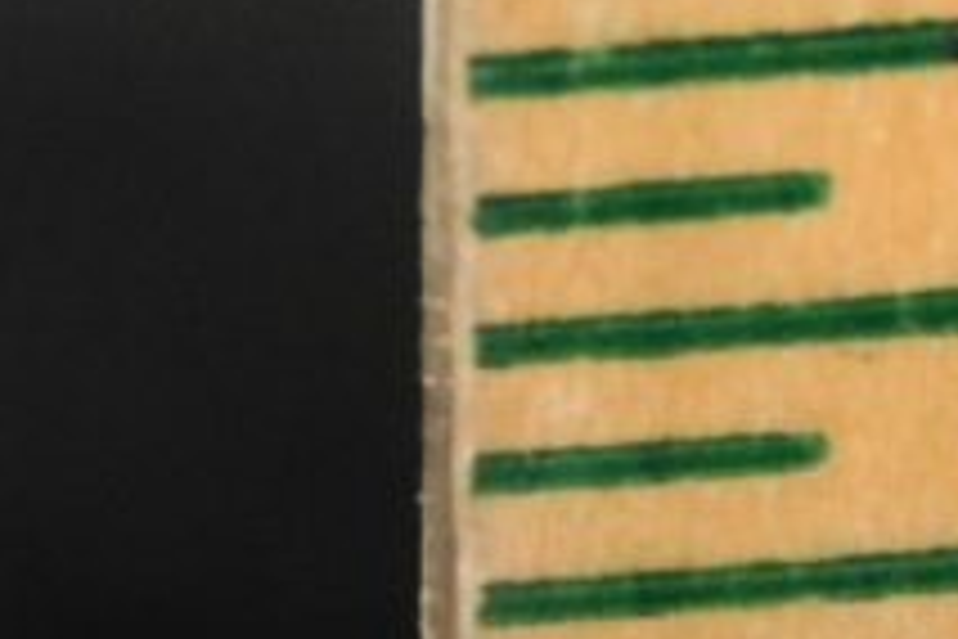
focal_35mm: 1755
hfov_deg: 1.2
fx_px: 46699
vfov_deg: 0.8
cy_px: 176
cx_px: 1590
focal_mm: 250
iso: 250
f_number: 6.3
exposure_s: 1/400
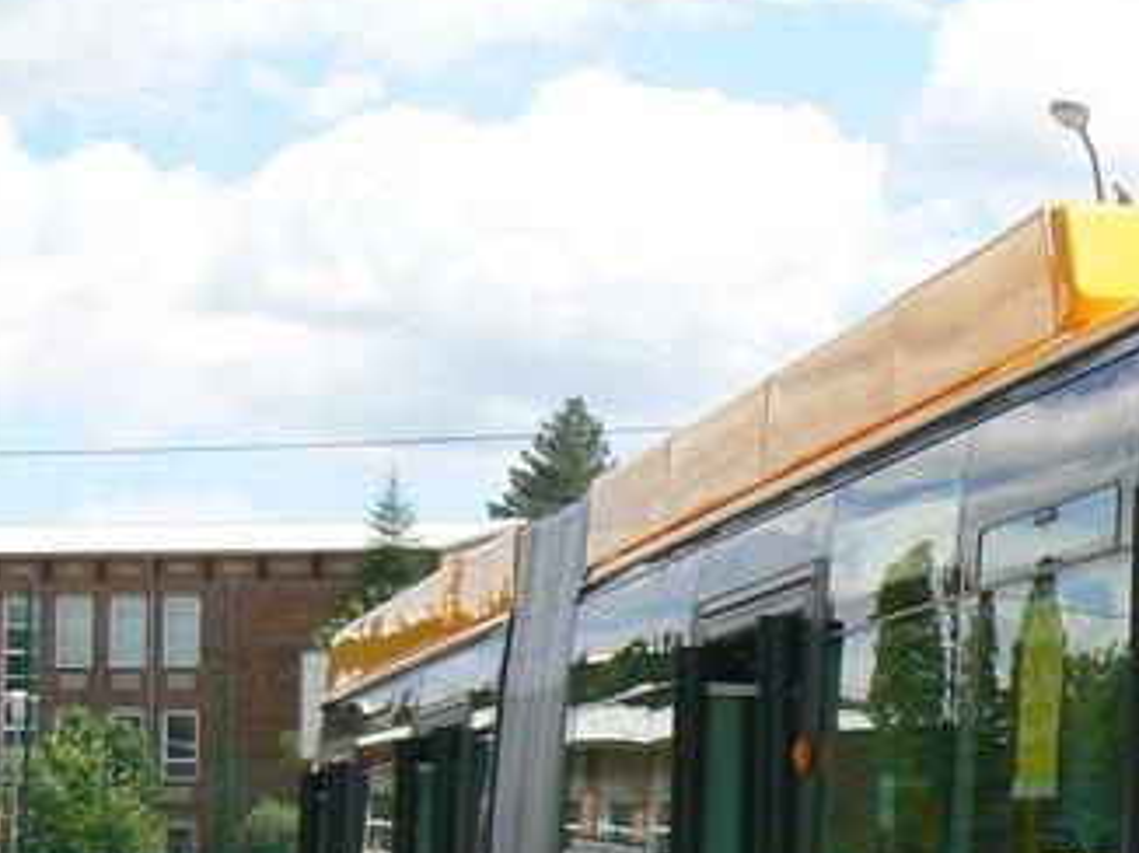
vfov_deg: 13.9
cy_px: 764
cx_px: 1488
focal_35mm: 105
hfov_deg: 17.5
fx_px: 3452
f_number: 4
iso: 100
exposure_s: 1/800
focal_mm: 6.3
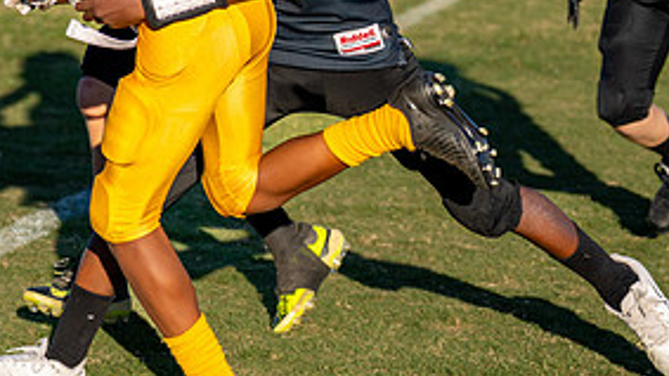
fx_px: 3529
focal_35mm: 199
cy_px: 137
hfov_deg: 10.8
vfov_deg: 6.1
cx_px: 112
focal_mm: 70
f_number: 2.8
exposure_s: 1/2000
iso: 160
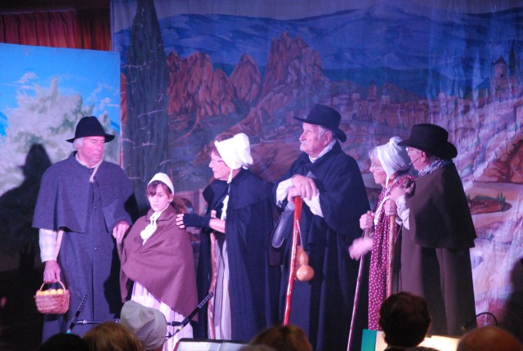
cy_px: 176
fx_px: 1877
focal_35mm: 129
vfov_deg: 10.7
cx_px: 262
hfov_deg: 15.9
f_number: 4.5
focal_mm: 86
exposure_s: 1/30
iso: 1600
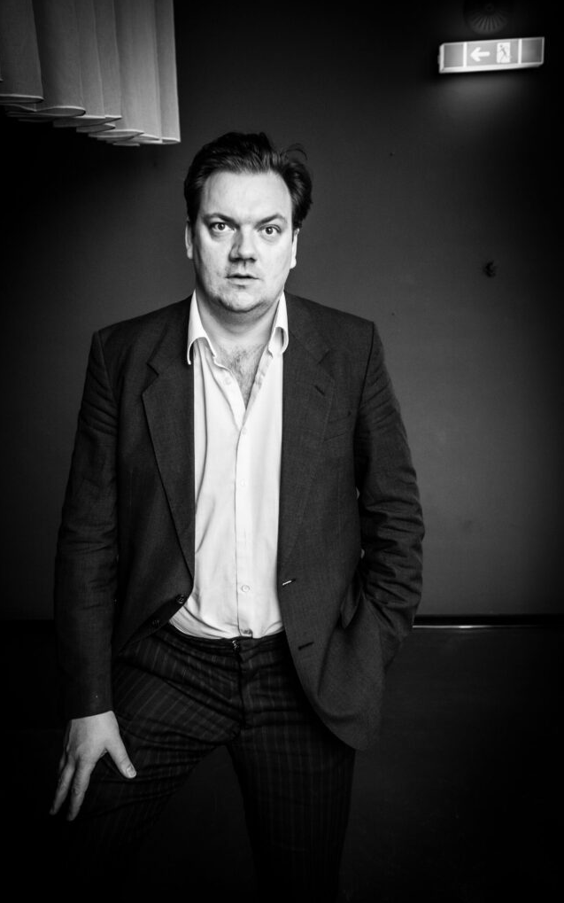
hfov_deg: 29.9
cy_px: 450
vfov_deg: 46.2
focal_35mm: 43
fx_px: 1057
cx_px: 264
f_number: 4
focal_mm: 42
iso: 1250
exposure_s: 1/60
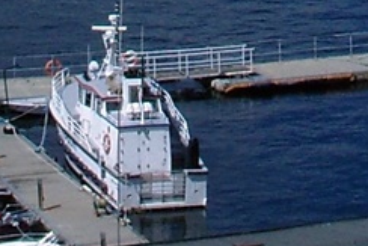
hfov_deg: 6.6
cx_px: 329
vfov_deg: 4.2
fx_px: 3181
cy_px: -619
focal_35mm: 311
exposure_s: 1/1000
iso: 80
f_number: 5.6
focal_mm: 7.8
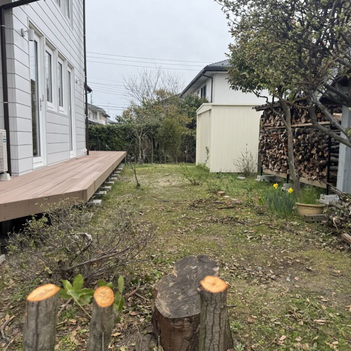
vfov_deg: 55.6
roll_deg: -0.7
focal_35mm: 29
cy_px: 176
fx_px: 333
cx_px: 168
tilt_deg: -6.7
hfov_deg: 55.6
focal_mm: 6.76
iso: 80
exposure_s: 1/1637
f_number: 1.78
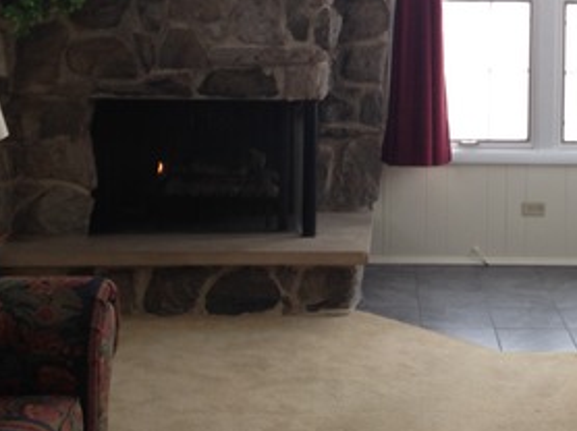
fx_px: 1266
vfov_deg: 18.9
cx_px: 482
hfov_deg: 25.1
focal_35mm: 76
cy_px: 15
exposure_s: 1/20
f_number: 2.4
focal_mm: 4.12
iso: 50
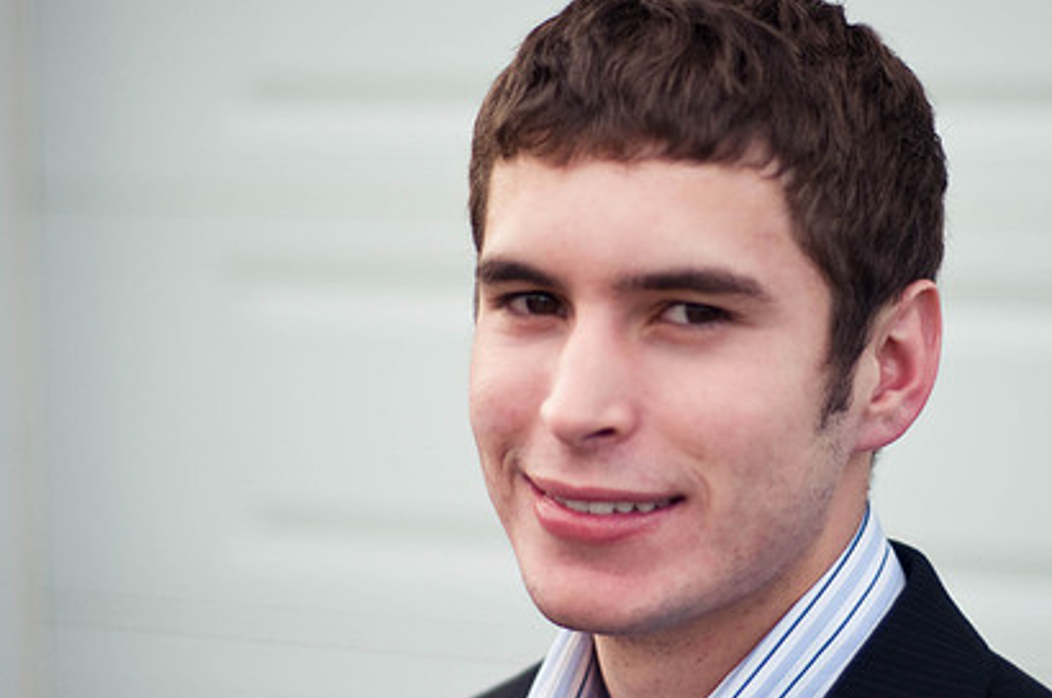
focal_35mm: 106
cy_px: 386
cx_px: 654
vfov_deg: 12.9
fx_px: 3093
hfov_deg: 19.3
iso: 200
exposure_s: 1/1250
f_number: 1.8
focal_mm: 50
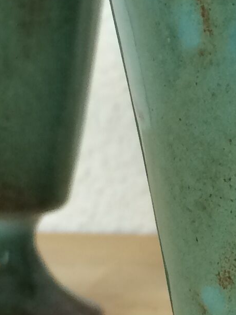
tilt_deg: -8.5
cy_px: 151
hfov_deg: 9.3
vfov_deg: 12.7
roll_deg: +0.7
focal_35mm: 156
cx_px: 343
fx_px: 1419
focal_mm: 4.15
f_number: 2.2
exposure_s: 1/33
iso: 40
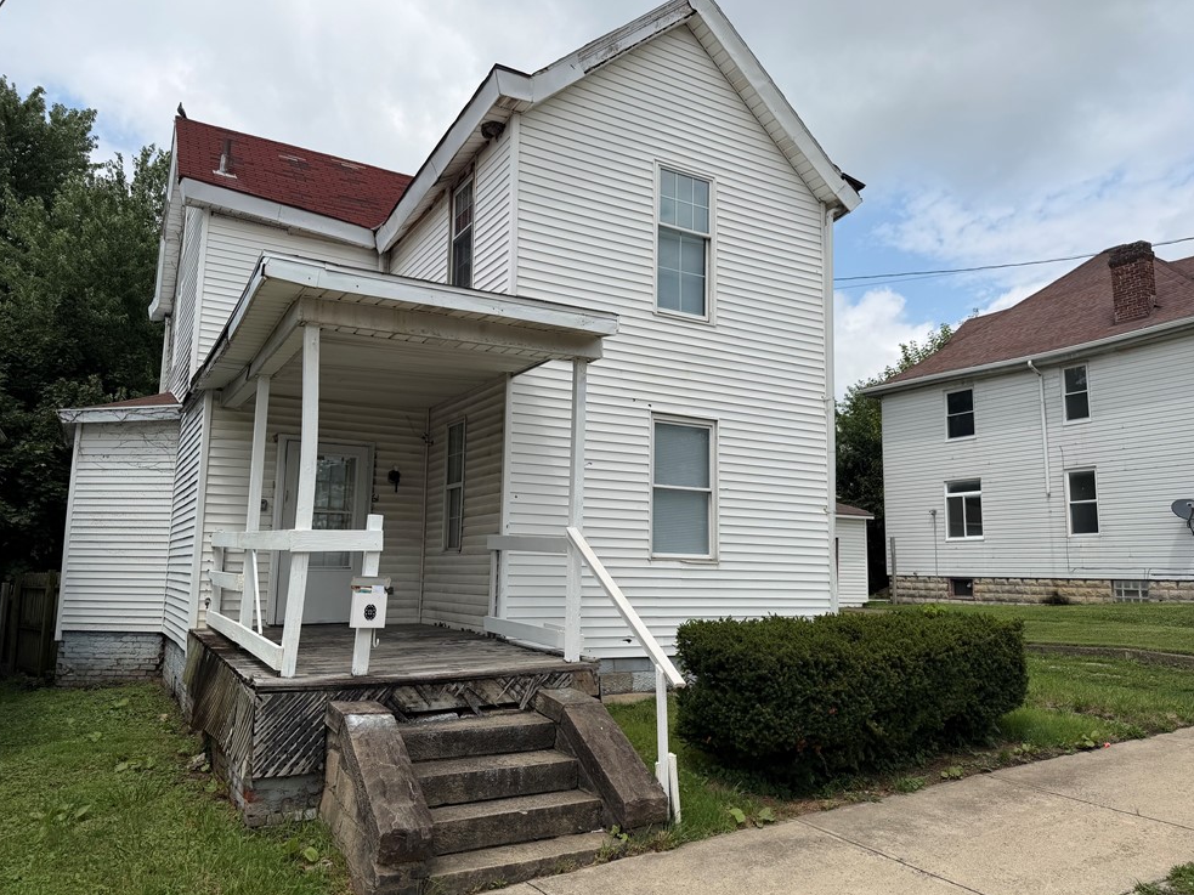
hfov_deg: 69.4
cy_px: 442
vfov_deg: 54.9
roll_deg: -0.5
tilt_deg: +8.7
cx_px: 594
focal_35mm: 25
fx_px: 862
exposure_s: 1/7353
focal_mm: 6.76
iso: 80
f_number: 1.78
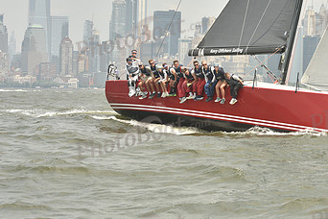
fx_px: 1312
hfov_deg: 14.2
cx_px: 261
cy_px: 73
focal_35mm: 144
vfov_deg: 9.5
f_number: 8
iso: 250
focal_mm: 85
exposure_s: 1/800
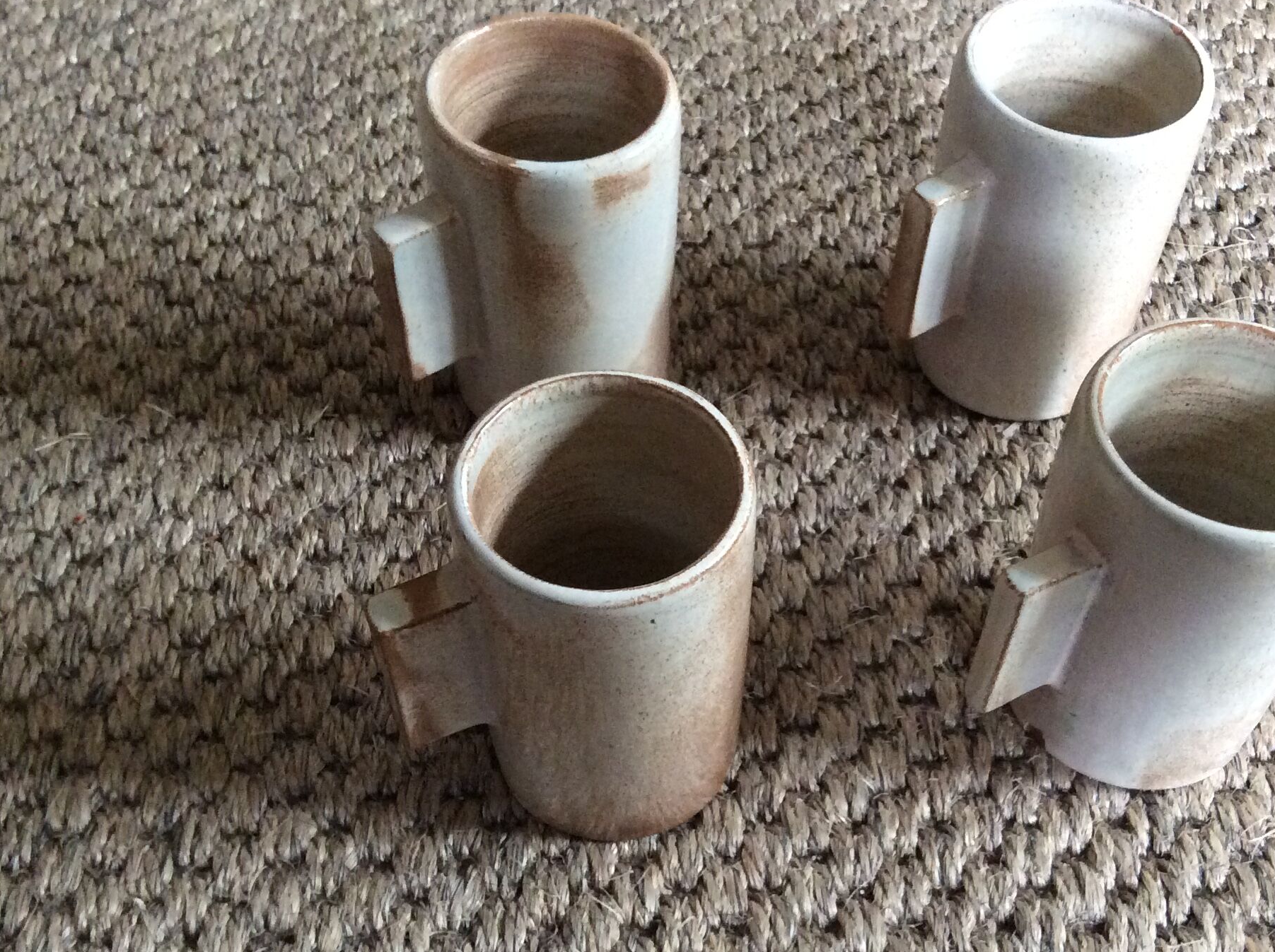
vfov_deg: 31.4
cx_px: 700
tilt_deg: -52.4
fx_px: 1692
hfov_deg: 41.2
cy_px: 556
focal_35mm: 46
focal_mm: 3.3
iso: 250
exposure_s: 1/25
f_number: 2.4
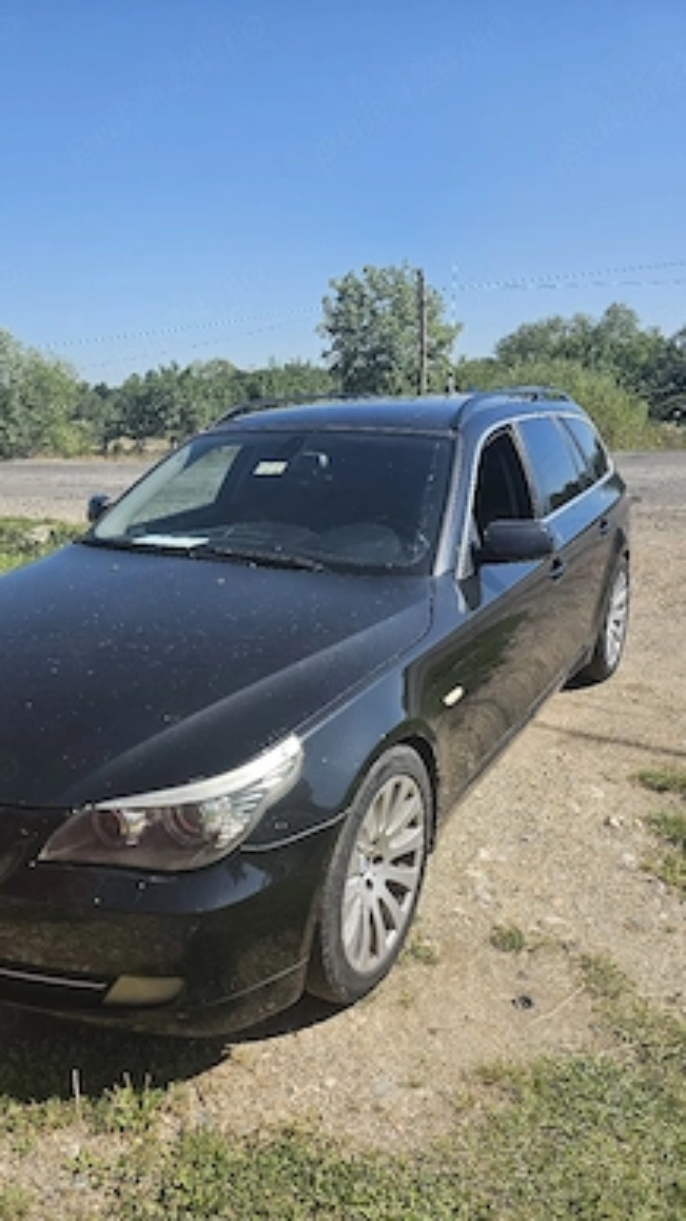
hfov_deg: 43.7
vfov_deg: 71.9
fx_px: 841
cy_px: 620
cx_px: 228
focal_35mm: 26
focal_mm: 6.3
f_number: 1.7
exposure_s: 1/2000
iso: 40
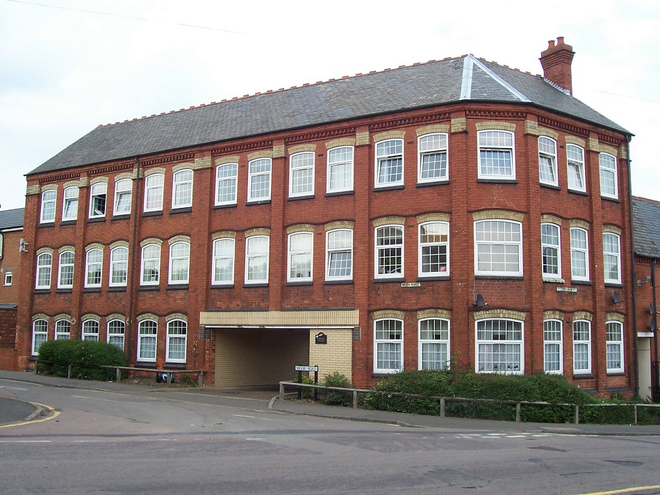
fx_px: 705
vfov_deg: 38.6
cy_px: 248
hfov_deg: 50.1
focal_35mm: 37
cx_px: 330
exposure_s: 1/250
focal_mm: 5.6
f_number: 5.6
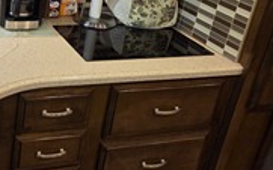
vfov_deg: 23.4
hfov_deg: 34.7
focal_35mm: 54
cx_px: 11
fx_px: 402
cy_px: 21
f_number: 1.8
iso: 500
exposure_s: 1/66
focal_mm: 5.4
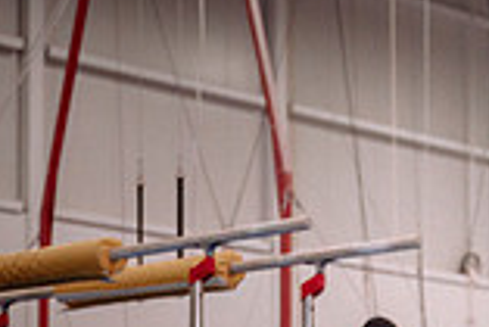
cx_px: 772
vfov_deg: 9.0
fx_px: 1999
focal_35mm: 147
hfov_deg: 13.1
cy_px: 574
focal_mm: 36
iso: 1600
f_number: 2.8
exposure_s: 1/1000
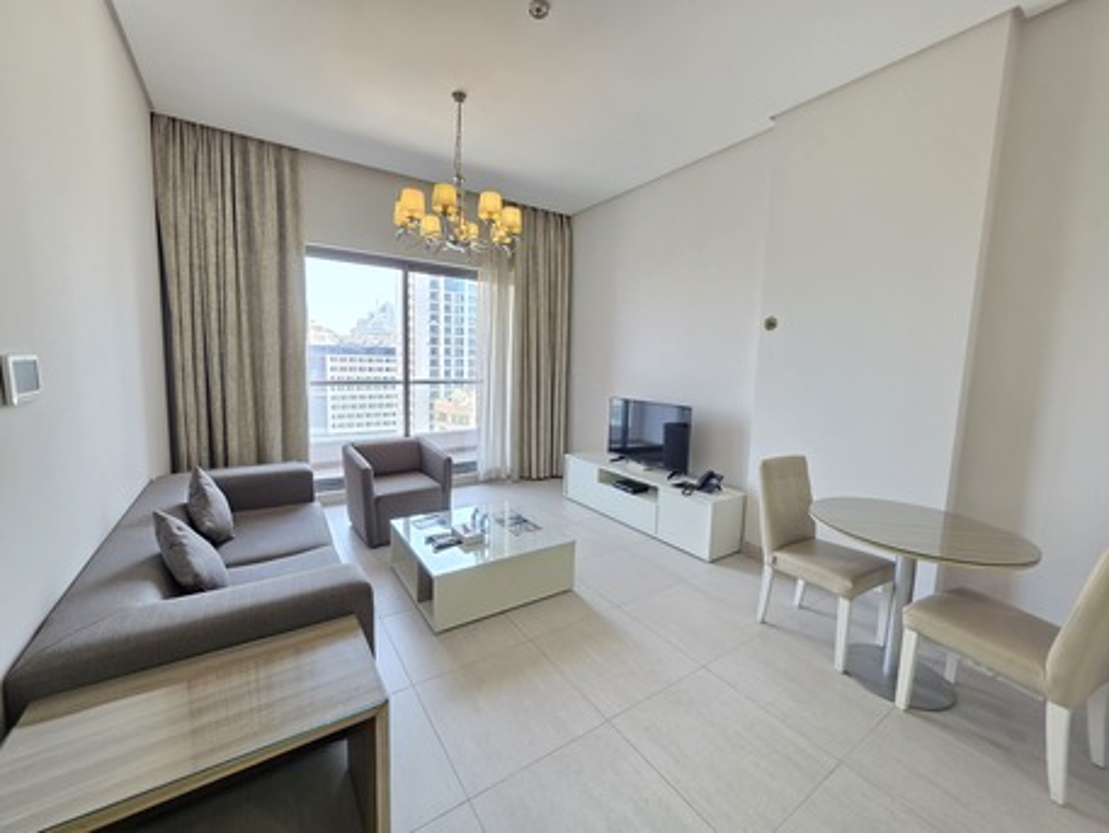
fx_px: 417
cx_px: 554
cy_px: 416
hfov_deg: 106.2
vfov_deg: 89.9
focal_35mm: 13
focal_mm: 2.2
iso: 200
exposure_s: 1/50
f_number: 1.9
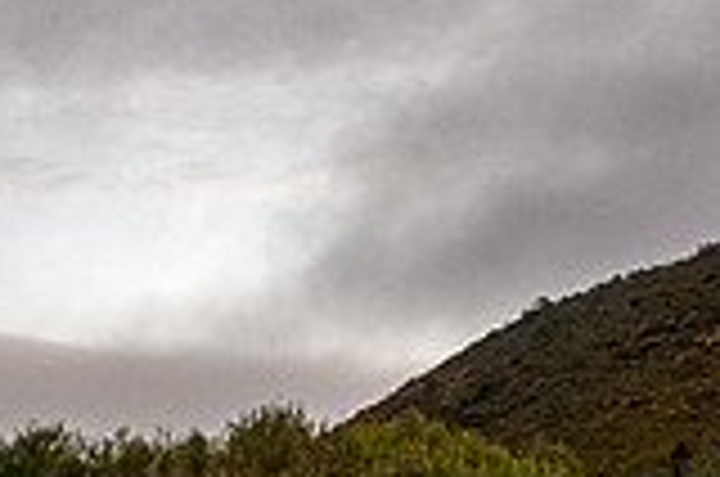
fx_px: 2056
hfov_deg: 19.7
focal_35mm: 103
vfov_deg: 13.1
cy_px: 443
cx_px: 198
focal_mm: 18
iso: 1250
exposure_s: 1/30
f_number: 3.8
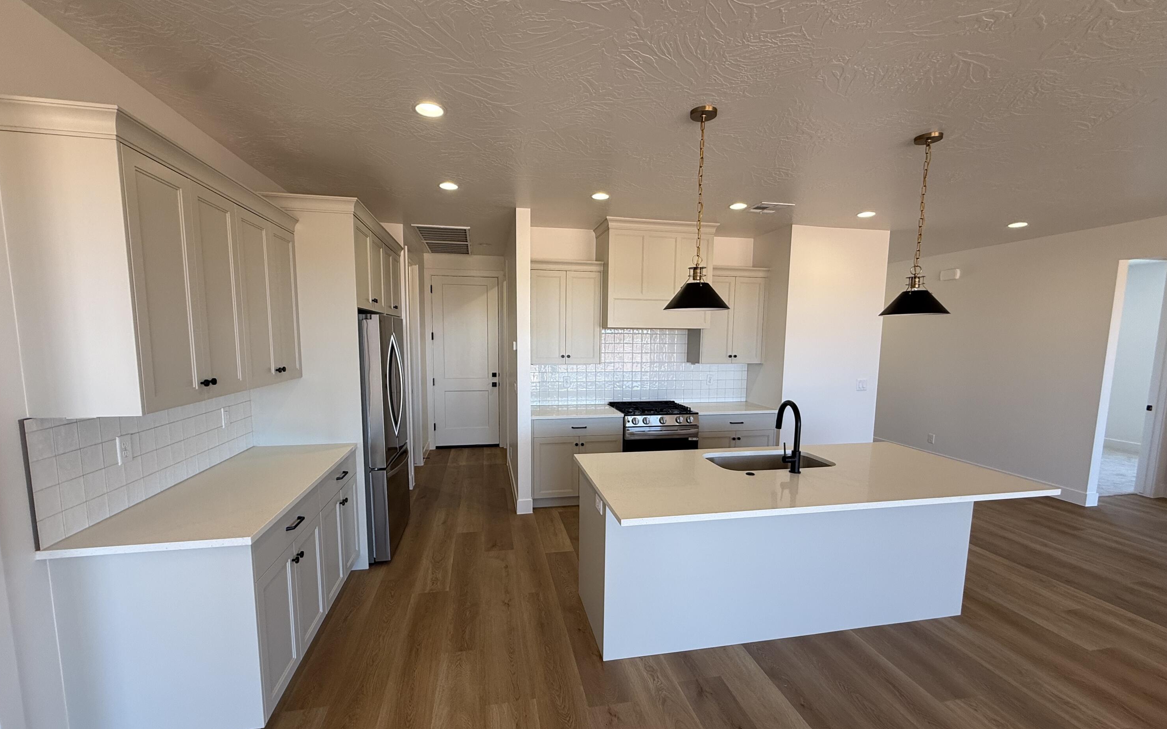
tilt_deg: -6.8
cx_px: 578
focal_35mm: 15
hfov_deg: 101.5
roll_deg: -0.8
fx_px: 477
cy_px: 388
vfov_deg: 74.7
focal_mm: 2.22
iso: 80
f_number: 2.2
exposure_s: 1/120
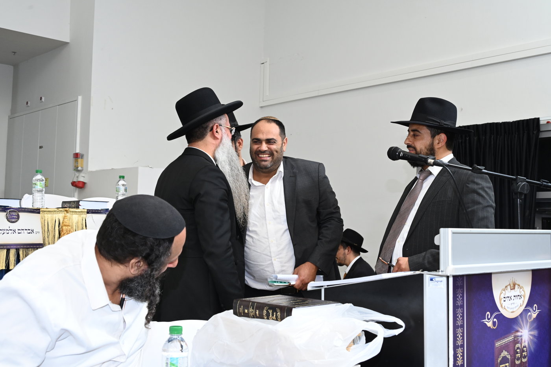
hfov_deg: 46.4
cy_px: 184
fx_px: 643
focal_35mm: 42
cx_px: 276
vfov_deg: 31.9
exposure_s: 1/100
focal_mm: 42
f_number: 9
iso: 1250
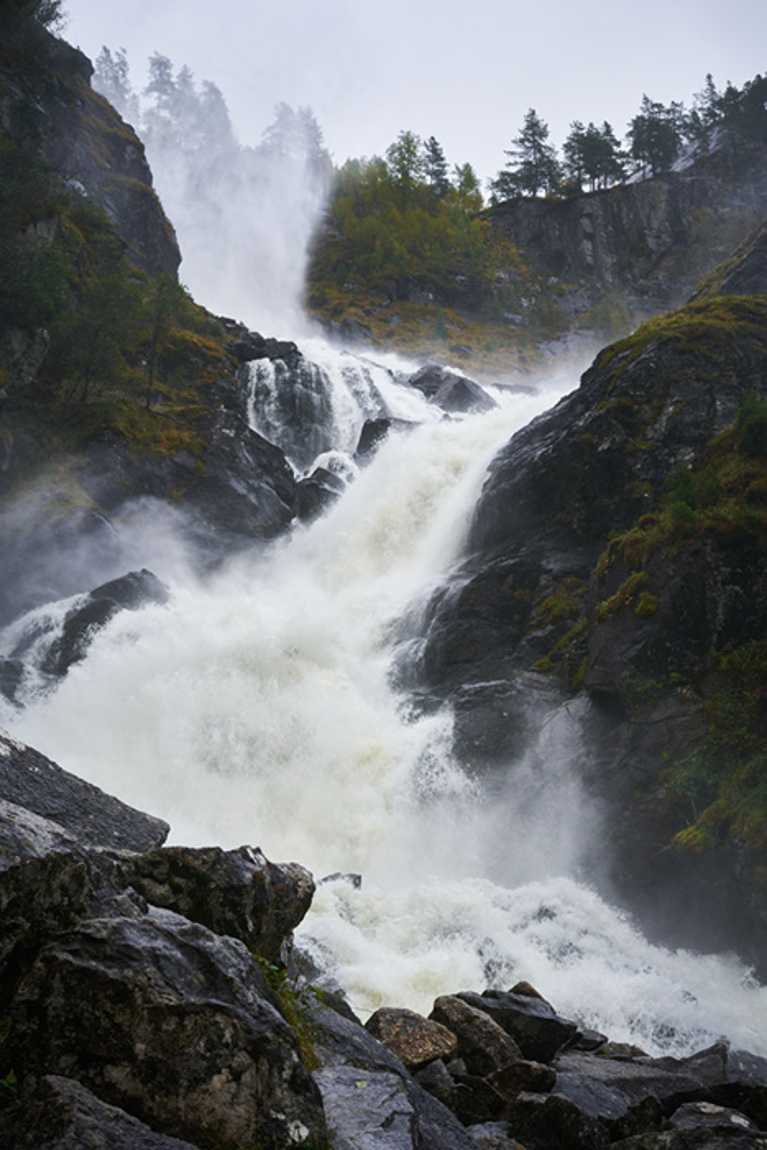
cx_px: 384
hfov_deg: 27.0
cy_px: 575
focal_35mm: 50
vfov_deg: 39.6
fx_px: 1597
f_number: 8
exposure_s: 1/100
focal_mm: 50
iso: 100
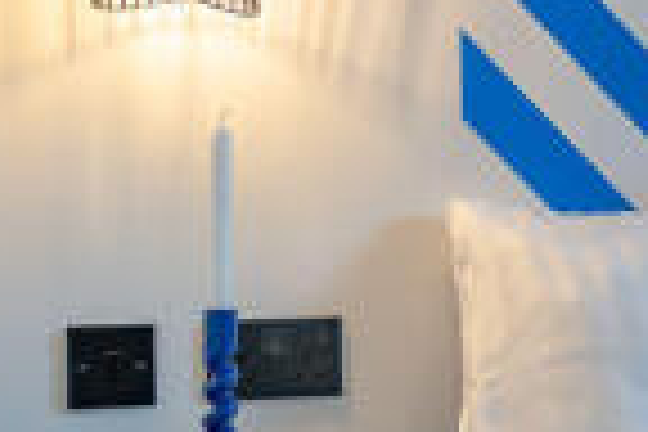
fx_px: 2088
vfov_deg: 11.8
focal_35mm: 116
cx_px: 900
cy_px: 223
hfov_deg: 16.4
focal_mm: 35
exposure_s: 1/320
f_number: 2.8
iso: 400
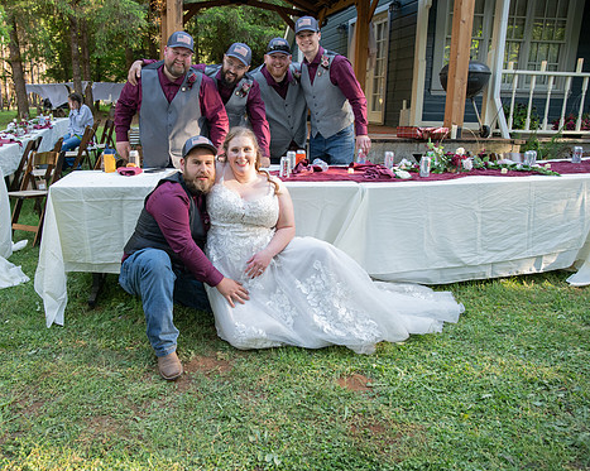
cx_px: 238
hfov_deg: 61.7
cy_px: 232
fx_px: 489
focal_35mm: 28
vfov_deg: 51.5
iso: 1250
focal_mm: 24
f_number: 4
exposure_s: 1/320
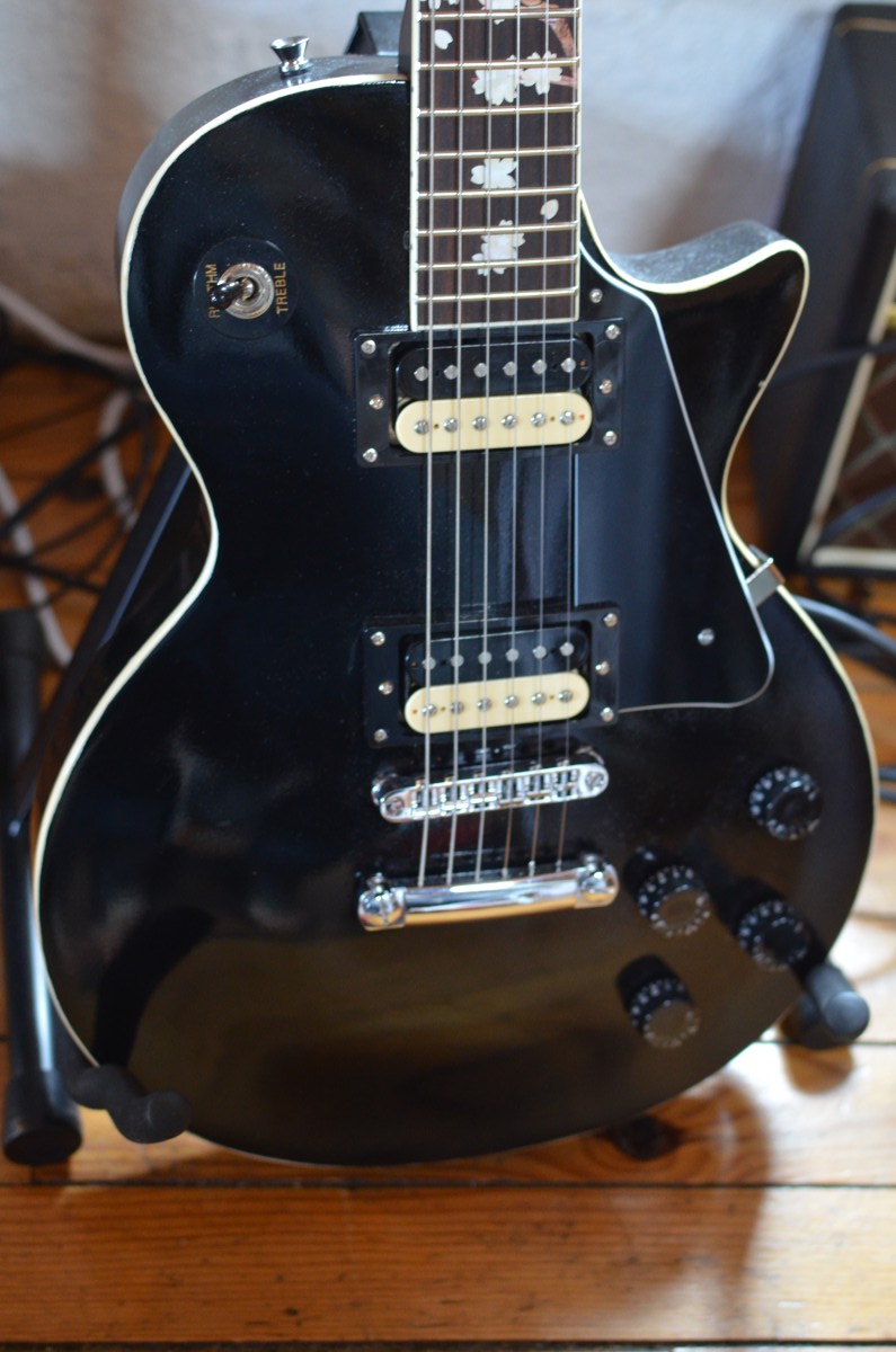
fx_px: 1968
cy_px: 676
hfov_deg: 25.6
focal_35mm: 52
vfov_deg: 37.9
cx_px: 448
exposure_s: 1/30
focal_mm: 35
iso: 1250
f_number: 2.8
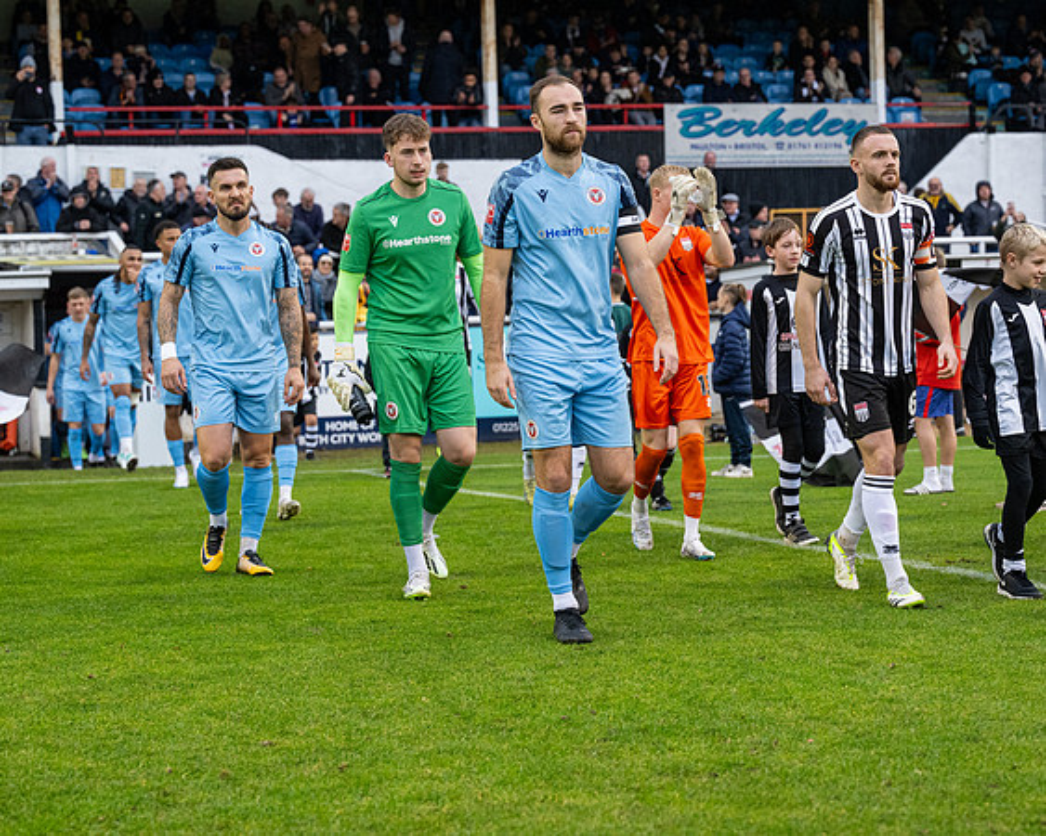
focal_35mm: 79
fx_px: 2440
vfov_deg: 19.4
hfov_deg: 24.2
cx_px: 554
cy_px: 418
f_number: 4
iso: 2000
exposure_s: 1/400
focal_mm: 70
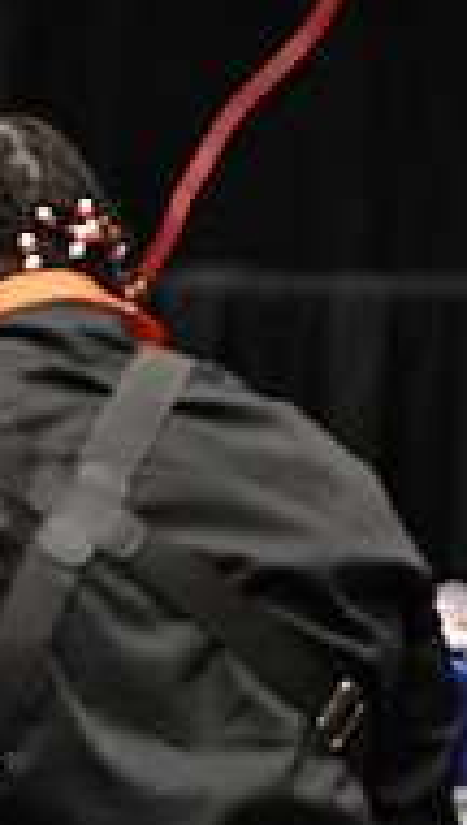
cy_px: 67
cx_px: -700
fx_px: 15108
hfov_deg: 1.8
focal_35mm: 689
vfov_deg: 3.1
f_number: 2.8
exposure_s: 1/384
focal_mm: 145
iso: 2200
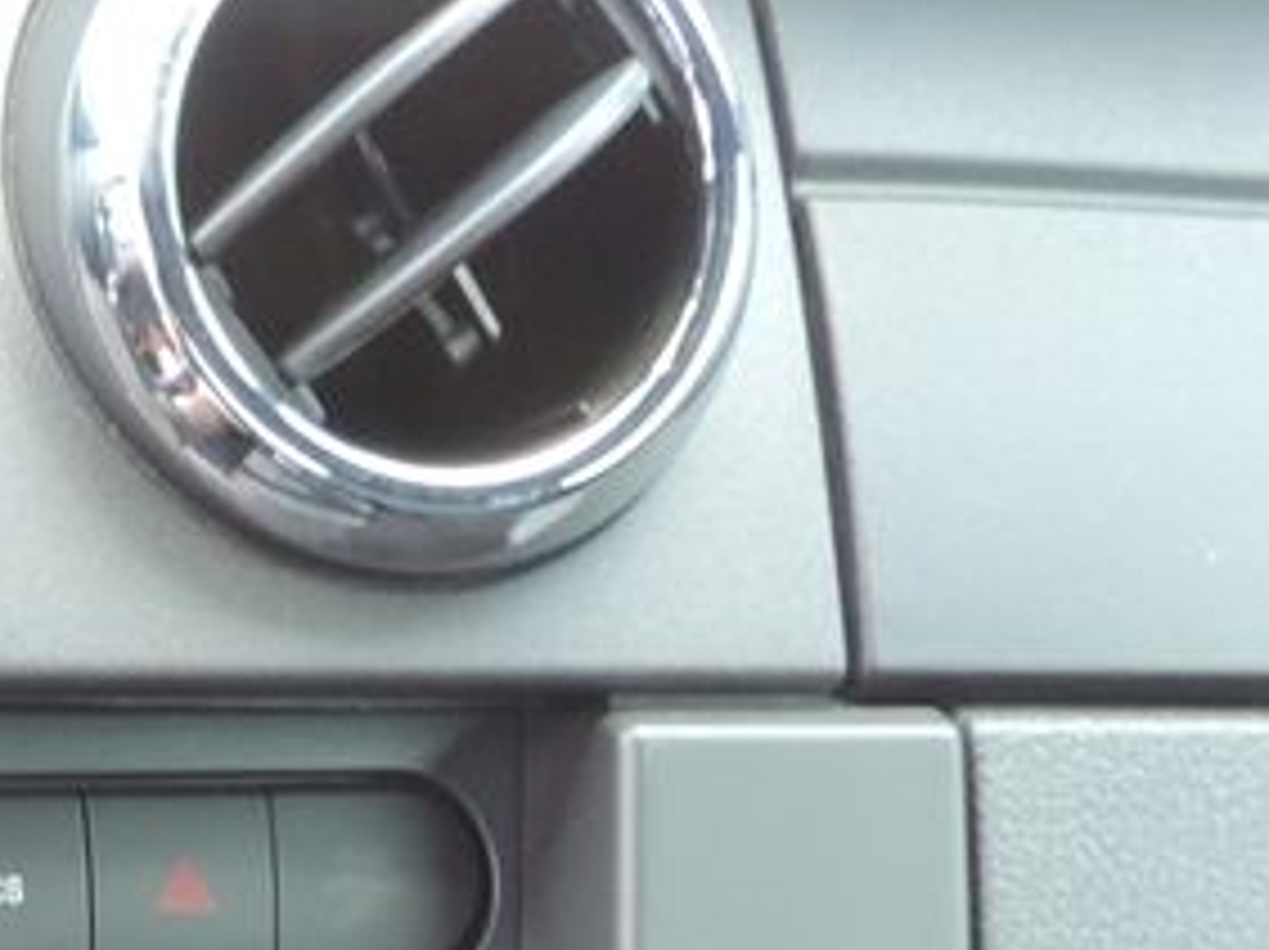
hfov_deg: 17.6
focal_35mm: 109
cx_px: -9
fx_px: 3992
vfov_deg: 12.9
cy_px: 1396
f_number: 3
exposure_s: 1/30
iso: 200
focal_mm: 4.3
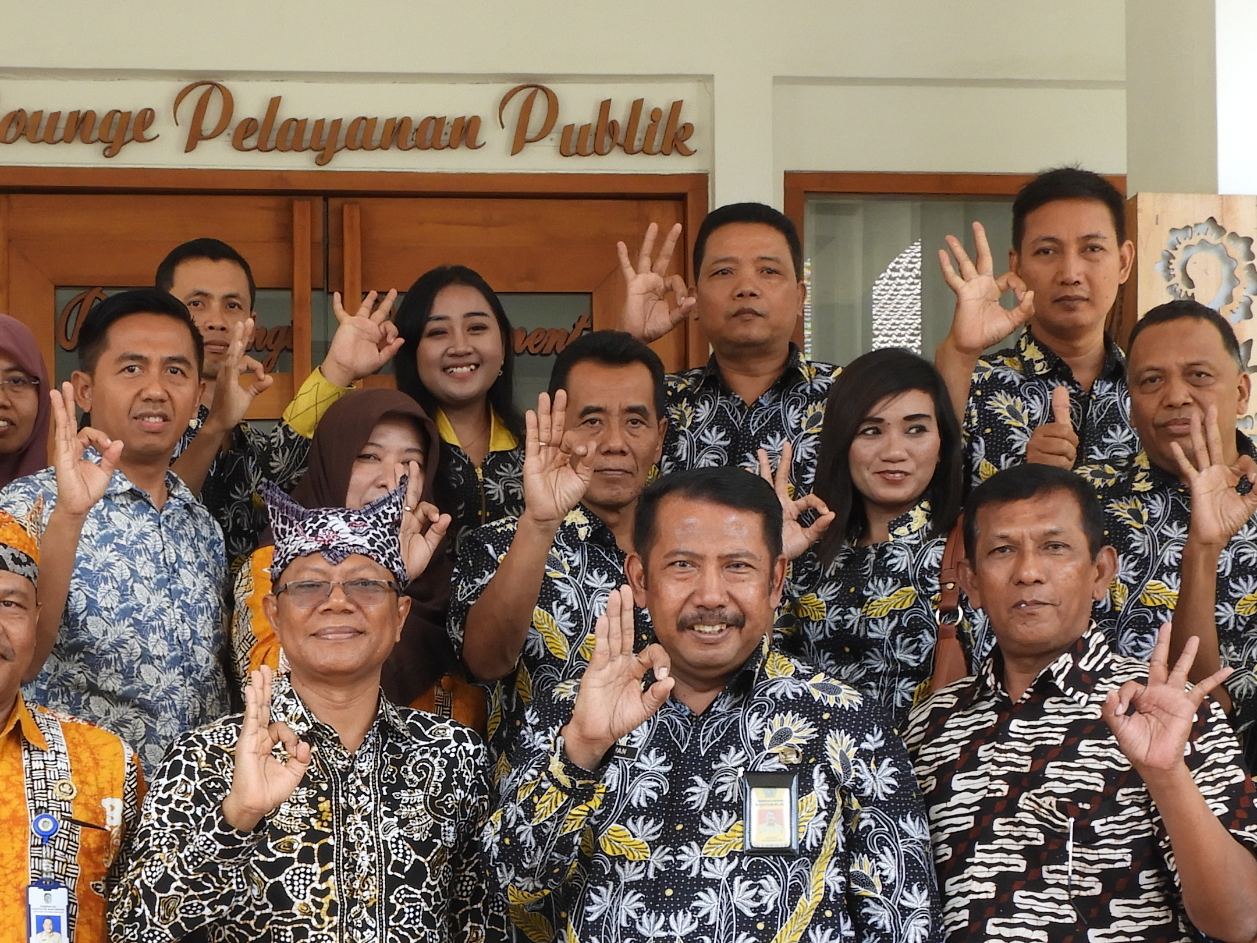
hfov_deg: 23.2
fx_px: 3050
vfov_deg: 17.4
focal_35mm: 84
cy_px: 778
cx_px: 409
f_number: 4.2
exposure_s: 1/60
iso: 100
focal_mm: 6.3
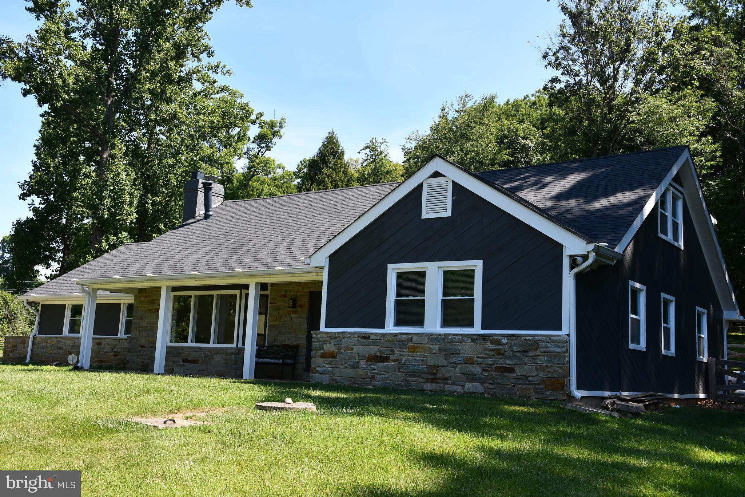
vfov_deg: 36.9
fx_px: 745
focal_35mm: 36
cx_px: 372
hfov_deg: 53.1
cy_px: 248
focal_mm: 24
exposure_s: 1/250
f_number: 8
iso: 180
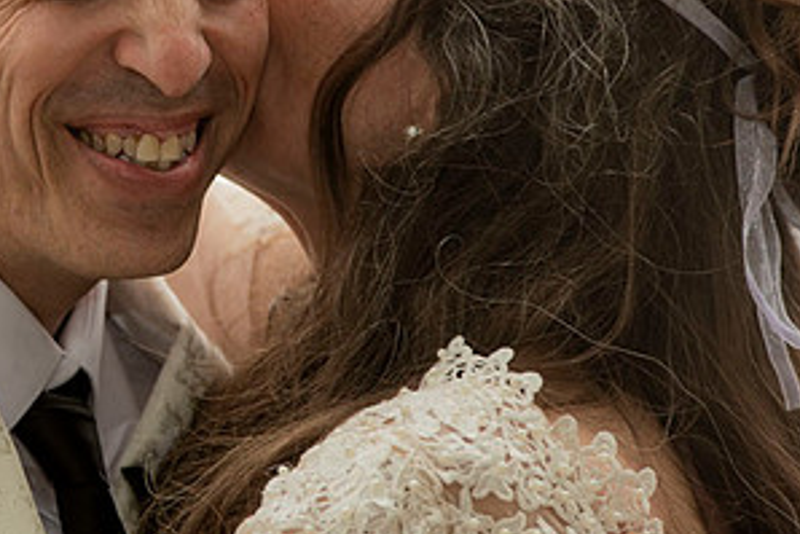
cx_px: 81
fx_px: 8648
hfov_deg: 5.3
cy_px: 149
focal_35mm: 389
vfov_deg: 3.5
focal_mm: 200
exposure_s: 1/200
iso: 160
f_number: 5
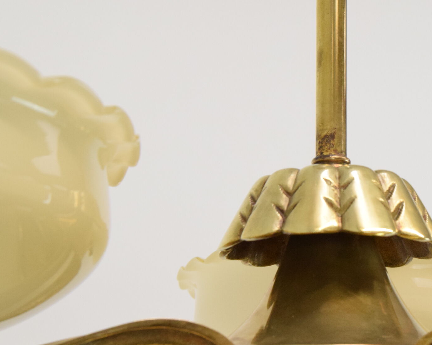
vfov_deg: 16.9
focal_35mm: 91
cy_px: 228
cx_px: 349
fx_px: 1163
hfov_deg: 20.8
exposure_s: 1/250
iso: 1600
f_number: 8
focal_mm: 30
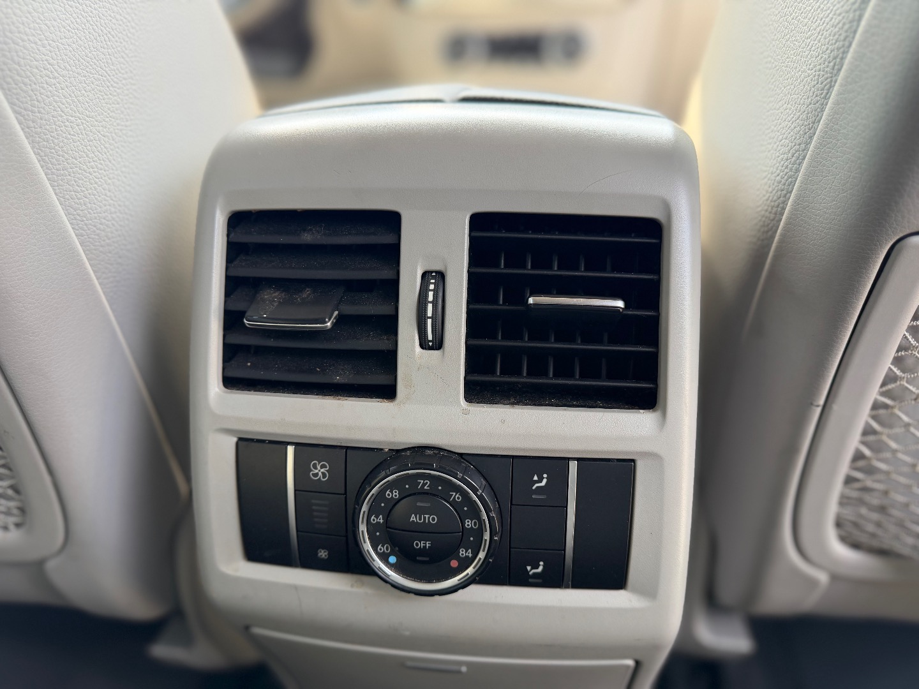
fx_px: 637
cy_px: 344
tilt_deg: -30.0
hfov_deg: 71.6
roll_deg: +3.1
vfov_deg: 56.8
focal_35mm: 24
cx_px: 460
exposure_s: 1/147
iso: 125
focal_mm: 6.76
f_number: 1.78
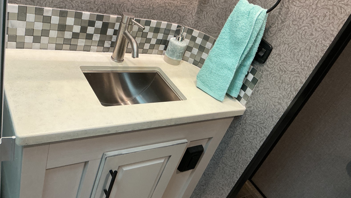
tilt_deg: -30.3
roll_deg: -21.8
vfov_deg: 36.7
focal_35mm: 32
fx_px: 298
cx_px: 174
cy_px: 103
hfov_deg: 61.0
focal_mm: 3
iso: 125
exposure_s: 1/60
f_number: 1.8
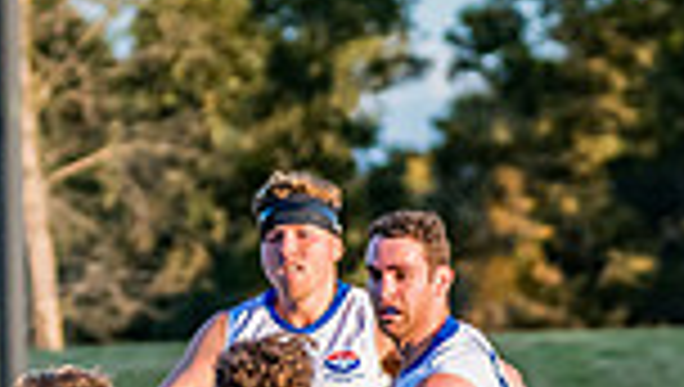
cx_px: 85
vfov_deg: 1.4
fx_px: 15384
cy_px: 828
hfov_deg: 2.5
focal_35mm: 847
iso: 800
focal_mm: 180
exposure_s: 1/1600
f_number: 5.6
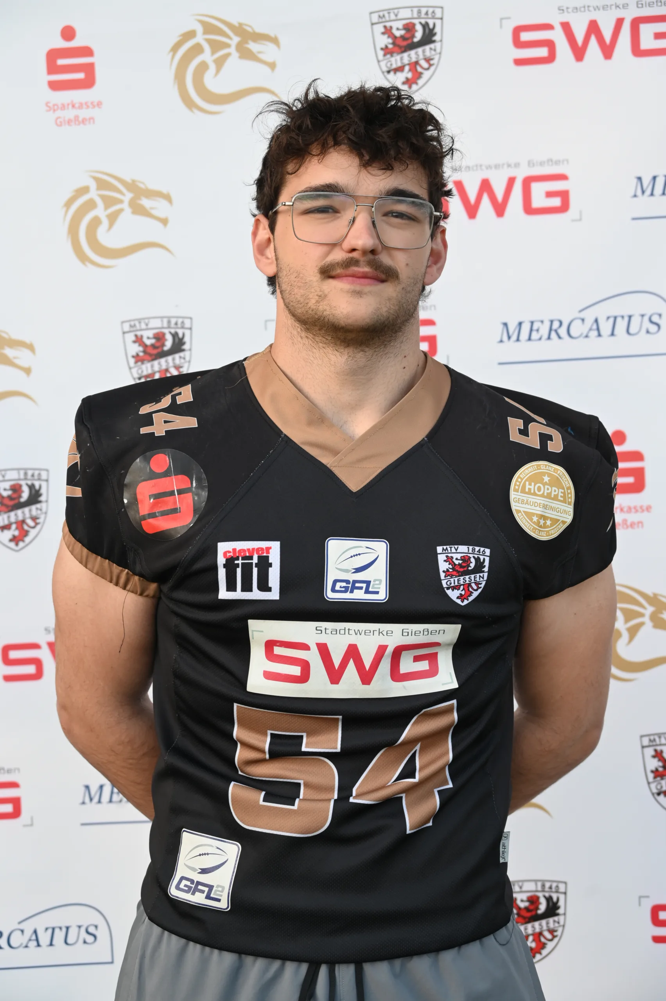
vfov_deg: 32.4
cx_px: 333
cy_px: 500
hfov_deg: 21.9
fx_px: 1723
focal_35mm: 62
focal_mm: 62
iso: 400
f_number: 6
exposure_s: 1/160
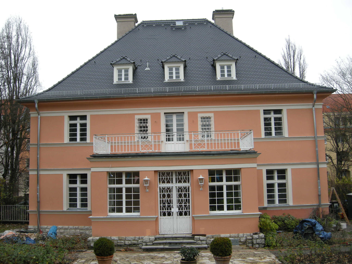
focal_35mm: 35
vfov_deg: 40.7
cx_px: 176
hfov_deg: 52.6
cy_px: 132
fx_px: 356
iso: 64
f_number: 3.4
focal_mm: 7.5
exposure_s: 1/64.5
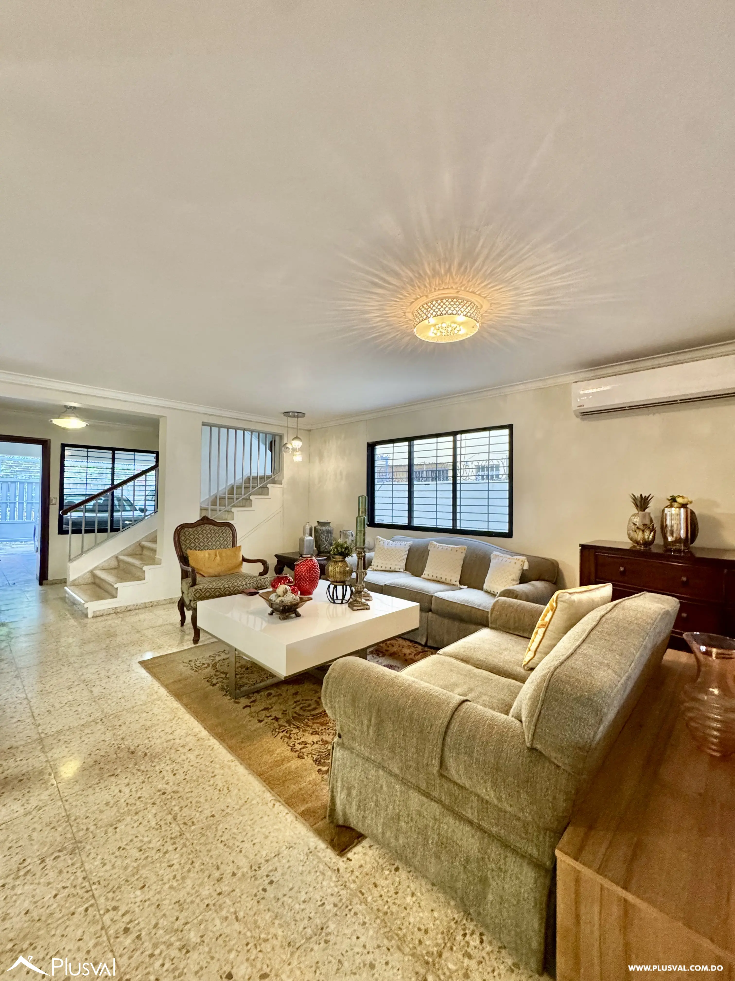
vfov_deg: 102.1
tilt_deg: +0.9
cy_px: 490
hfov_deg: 85.7
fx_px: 396
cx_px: 368
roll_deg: +0.8
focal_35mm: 14
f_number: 2.2
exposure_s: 1/60
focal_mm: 2.22
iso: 320
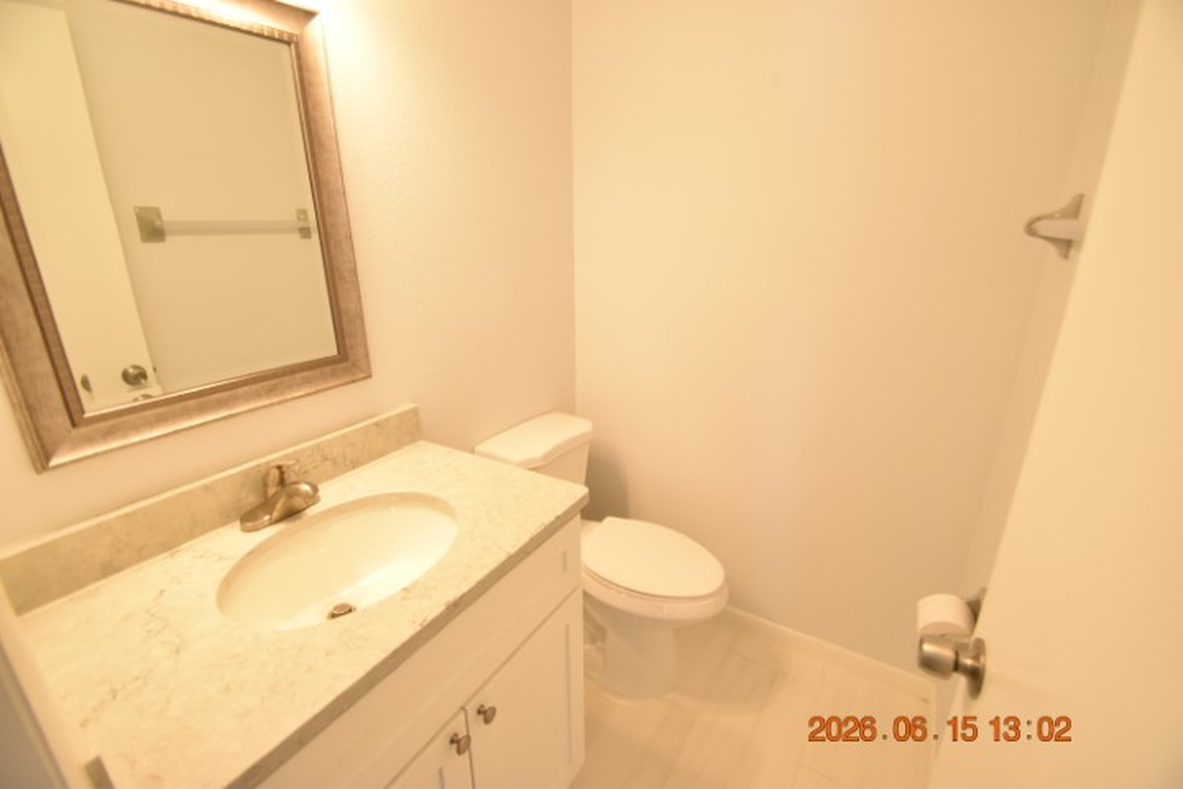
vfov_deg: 77.3
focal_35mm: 15
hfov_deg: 100.4
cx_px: 592
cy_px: 394
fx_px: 493
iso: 800
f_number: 3.5
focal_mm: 10
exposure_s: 1/45
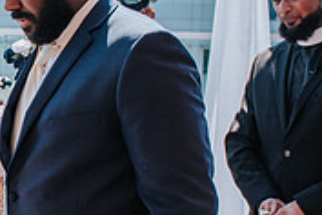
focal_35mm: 129
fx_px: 1154
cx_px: -188
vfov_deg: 10.6
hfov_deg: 14.6
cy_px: 155
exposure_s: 1/1250
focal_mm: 35
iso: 140
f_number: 4.5
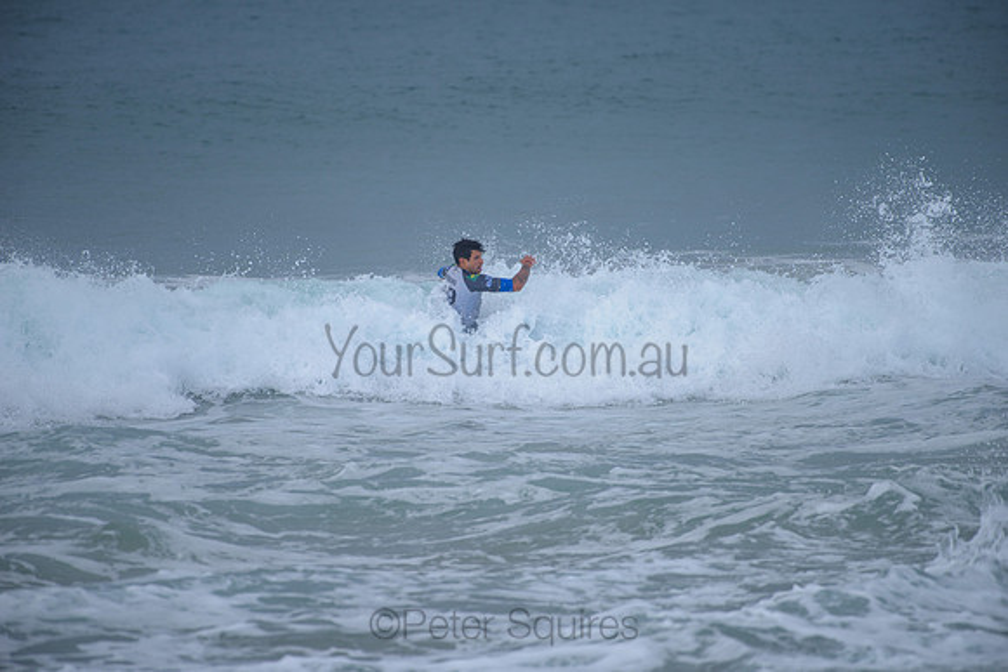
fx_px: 14003
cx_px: 504
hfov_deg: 4.1
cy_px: 336
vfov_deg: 2.8
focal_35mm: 500
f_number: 5.6
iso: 180
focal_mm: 500
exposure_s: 1/800
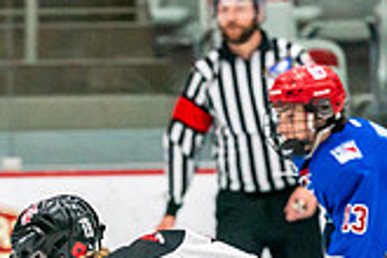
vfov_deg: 1.7
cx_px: 25
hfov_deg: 2.5
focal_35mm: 831
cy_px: 386
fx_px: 8933
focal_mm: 200
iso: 3200
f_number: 2.8
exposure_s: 1/1250
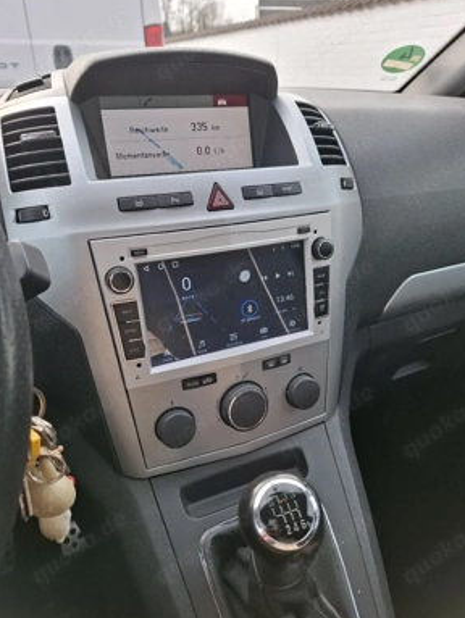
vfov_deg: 71.5
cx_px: 237
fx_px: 429
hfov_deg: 56.9
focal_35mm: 24
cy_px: 313
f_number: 1.8
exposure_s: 1/161
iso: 50
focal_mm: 5.54
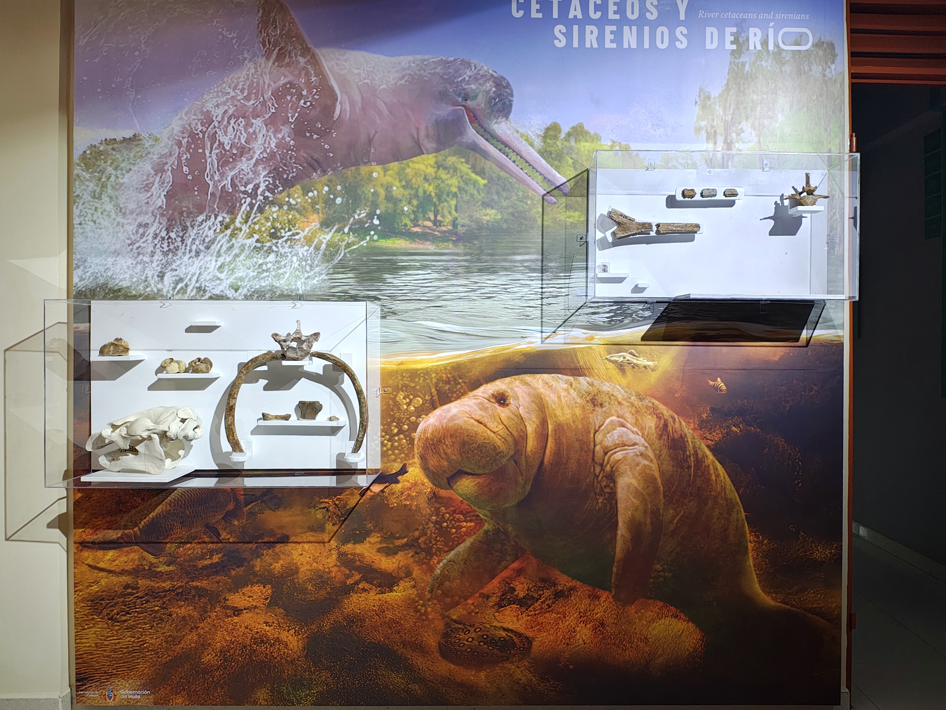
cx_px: 472
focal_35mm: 26
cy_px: 361
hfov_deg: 67.3
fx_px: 711
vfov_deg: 53.1
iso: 519
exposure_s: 1/120
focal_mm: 5.89
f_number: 1.4
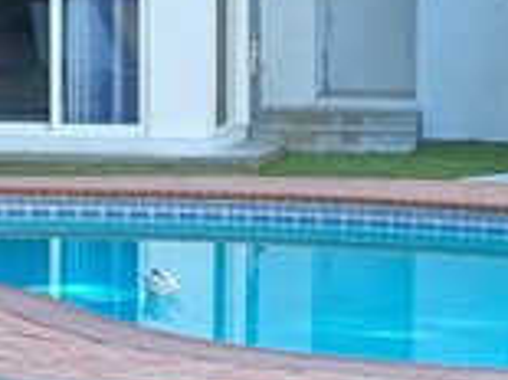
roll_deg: +0.3
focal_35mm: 185
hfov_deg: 10.7
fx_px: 2713
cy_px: 164
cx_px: 338
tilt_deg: -3.9
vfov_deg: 8.0
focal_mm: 3.99
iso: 25
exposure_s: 1/121
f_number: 1.8
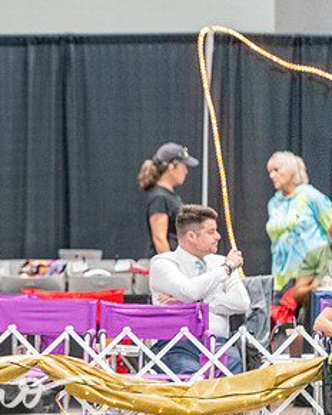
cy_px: 248
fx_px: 4606
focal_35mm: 375
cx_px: -37
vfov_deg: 5.2
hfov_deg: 4.1
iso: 10000
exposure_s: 1/250
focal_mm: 200
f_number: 2.8
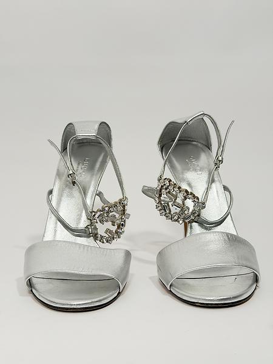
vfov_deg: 39.7
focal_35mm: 48
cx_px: 136
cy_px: 182
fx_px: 505
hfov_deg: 30.3
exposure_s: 1/78
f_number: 1.78
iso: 100
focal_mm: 6.76
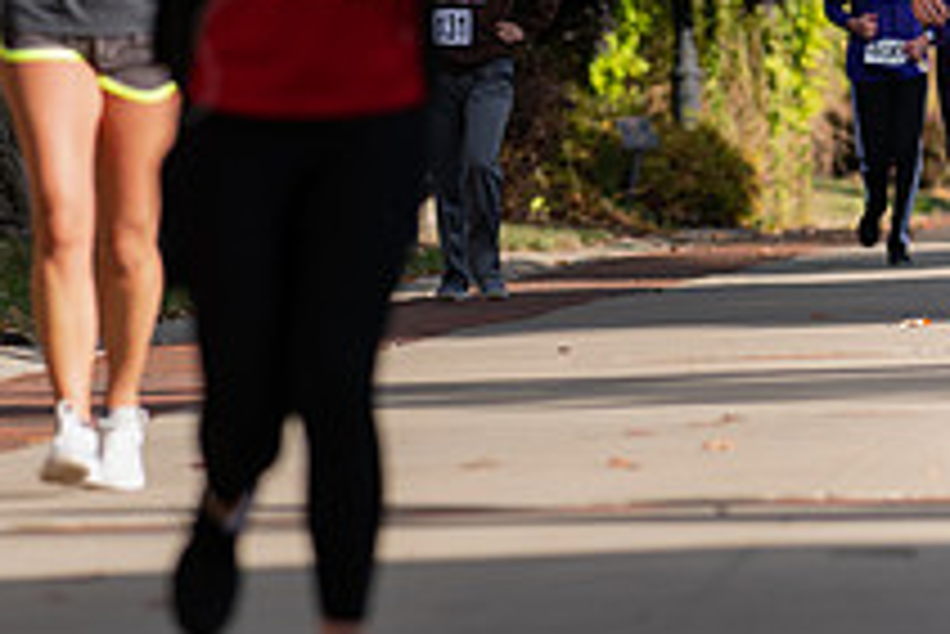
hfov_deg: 2.5
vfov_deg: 1.7
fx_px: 21759
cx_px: 964
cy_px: 164
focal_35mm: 824
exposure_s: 1/640
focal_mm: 300
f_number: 5.6
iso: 200
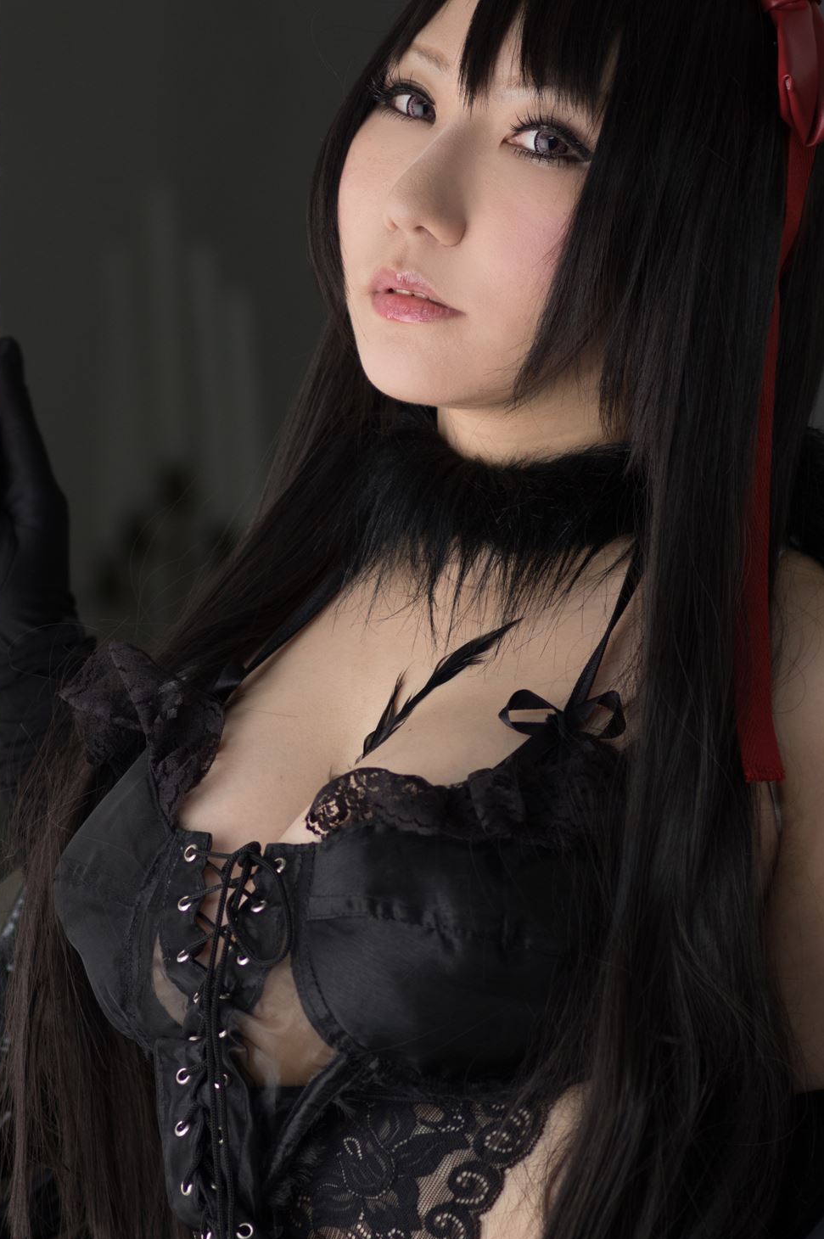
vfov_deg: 10.9
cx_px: 406
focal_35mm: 189
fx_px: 6499
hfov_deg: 7.3
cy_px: 815
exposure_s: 1/60
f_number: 2.8
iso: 200
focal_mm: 77
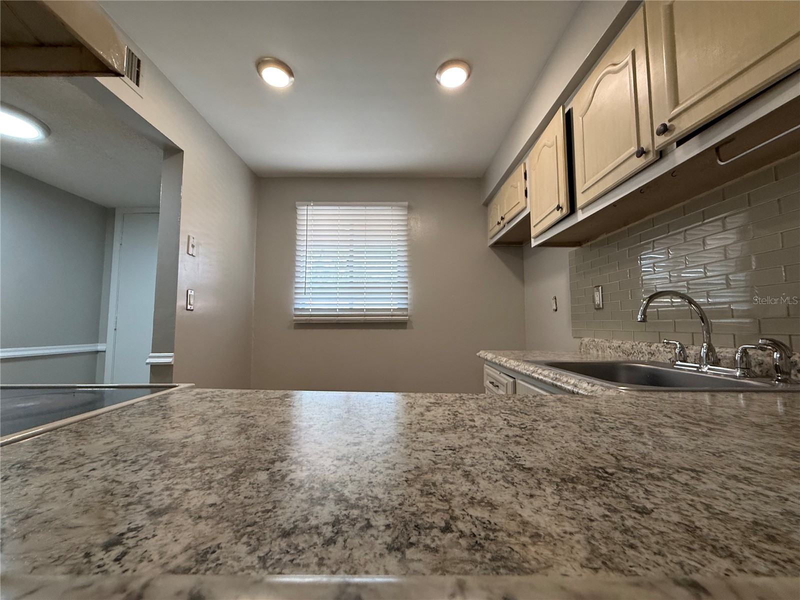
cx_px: 400
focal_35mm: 14
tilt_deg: +5.1
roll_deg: +0.1
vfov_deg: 85.7
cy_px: 300
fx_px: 324
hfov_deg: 102.1
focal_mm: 2.22
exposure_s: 1/120
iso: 200
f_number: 2.2
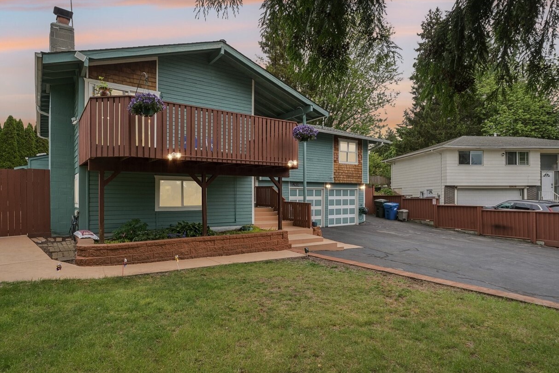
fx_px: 326
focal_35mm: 21
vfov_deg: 59.4
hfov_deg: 81.1
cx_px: 258
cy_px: 198
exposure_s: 1/30
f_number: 10
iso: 200
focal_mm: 10
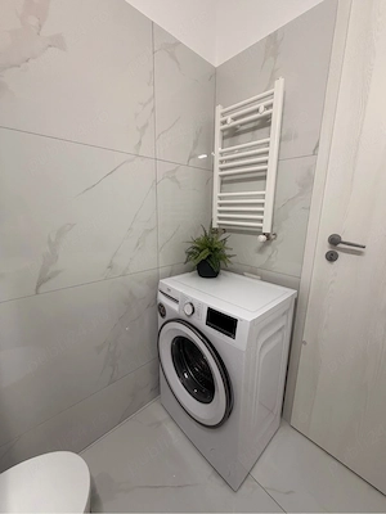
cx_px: 193
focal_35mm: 14
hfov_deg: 85.7
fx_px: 208
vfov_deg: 102.1
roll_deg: +0.1
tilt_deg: -12.2
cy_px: 257
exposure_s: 1/100
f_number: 2.2
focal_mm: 2.22
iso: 250
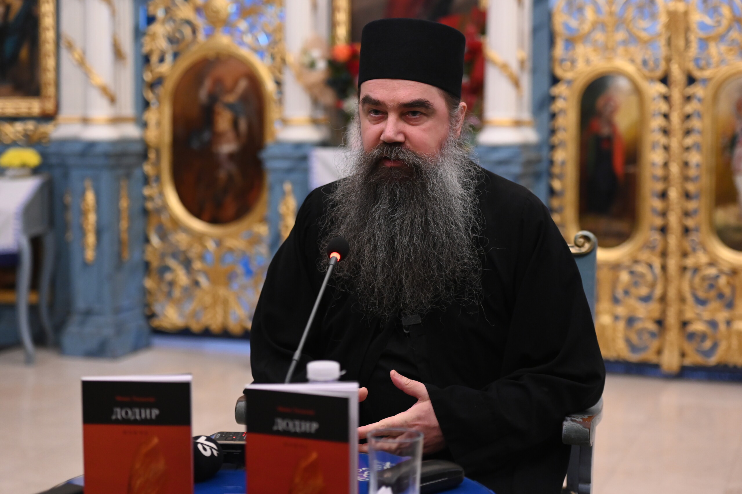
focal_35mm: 70
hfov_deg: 28.9
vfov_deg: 19.4
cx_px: 371
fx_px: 1442
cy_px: 247
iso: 4000
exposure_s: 1/100
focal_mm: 70
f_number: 2.8
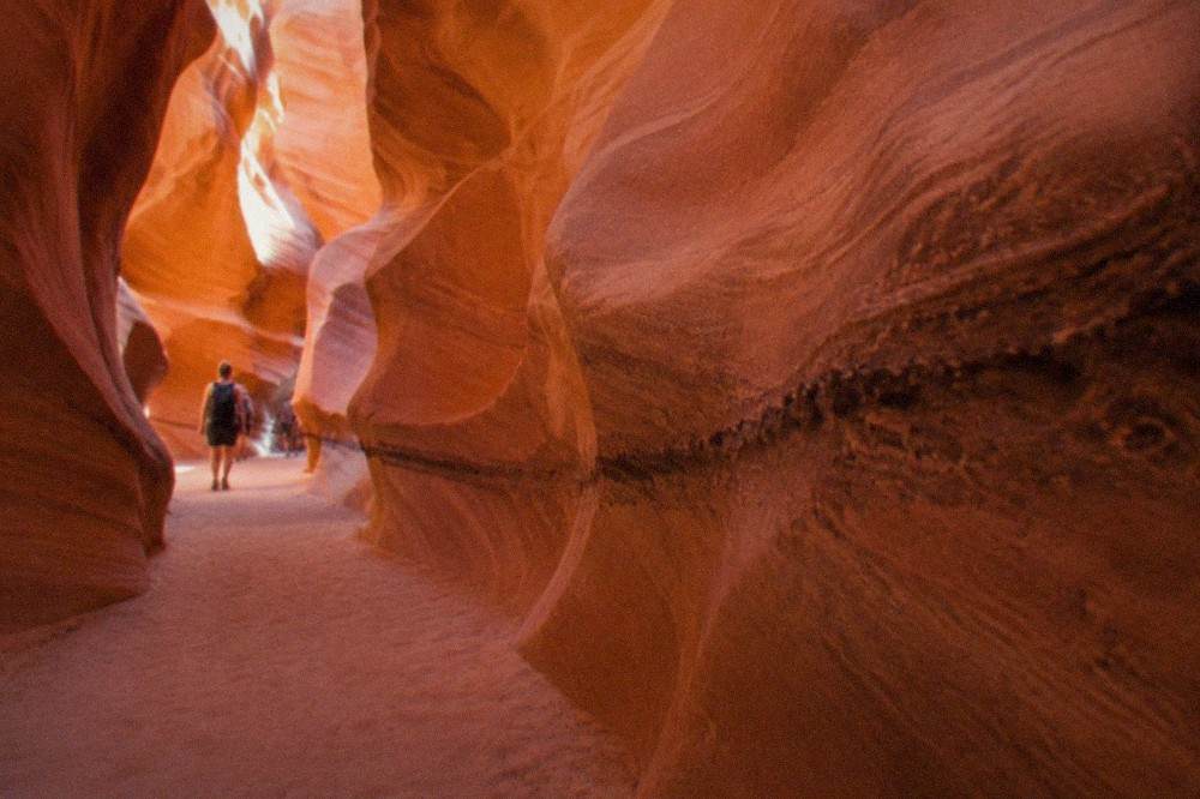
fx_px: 1233
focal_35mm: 37
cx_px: 600
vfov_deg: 35.9
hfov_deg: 51.9
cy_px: 400
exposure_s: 1/500
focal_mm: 37
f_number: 4.5
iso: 320
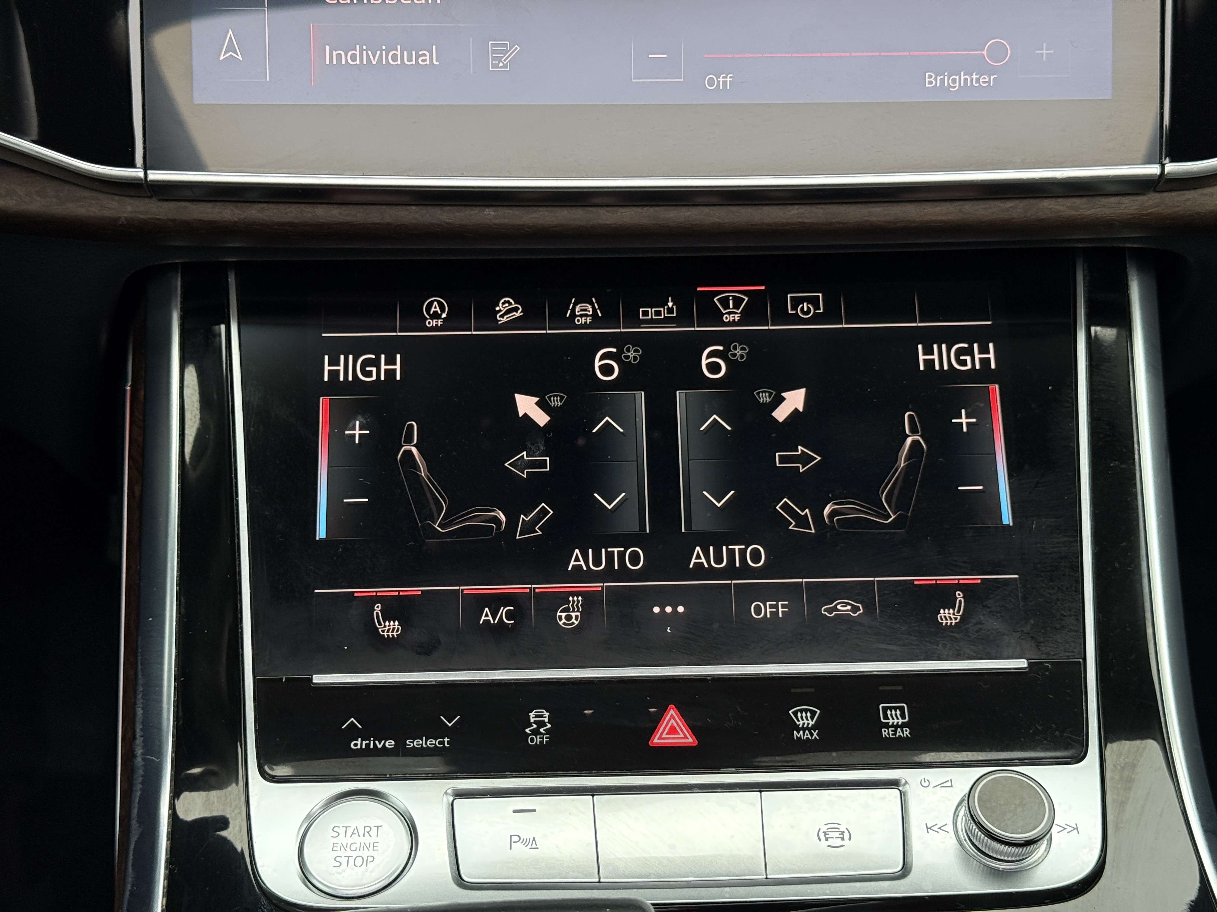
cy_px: 456
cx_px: 608
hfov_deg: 39.7
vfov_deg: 30.3
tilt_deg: -34.5
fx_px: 1688
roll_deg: +0.3
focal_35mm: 48
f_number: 1.78
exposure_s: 1/98
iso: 320
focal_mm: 6.76
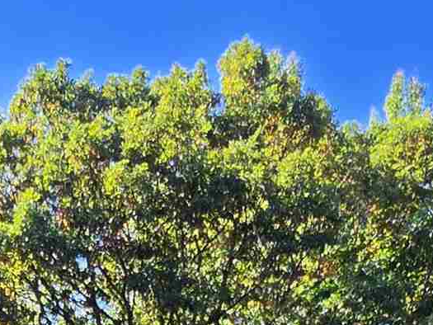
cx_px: 10
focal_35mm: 76
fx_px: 951
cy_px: 697
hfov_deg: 24.6
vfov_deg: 14.9
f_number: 1.9
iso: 32
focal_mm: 2.2
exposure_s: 1/621
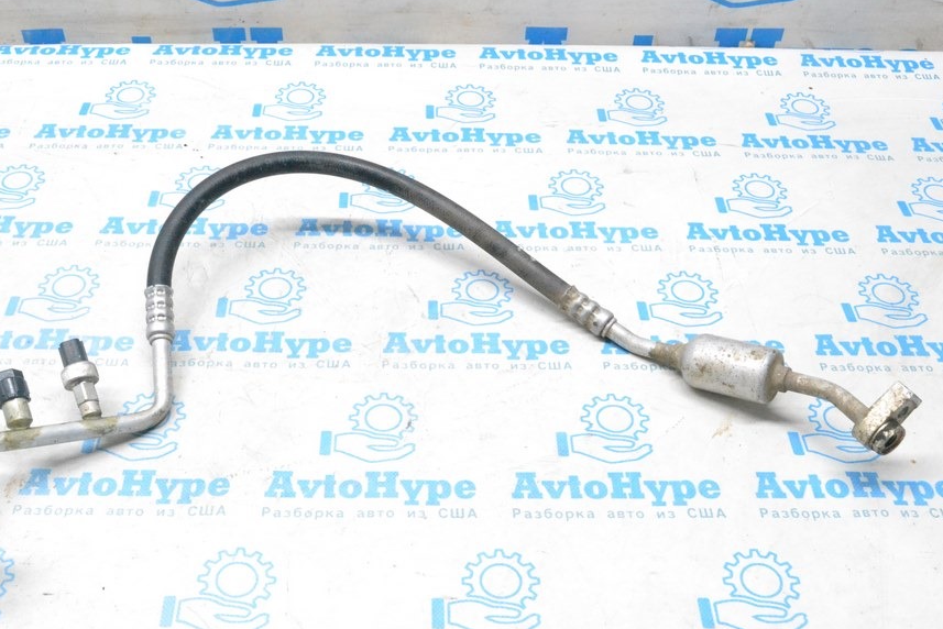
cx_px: 423
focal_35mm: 43
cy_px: 372
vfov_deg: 31.1
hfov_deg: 45.4
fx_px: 1127
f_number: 9
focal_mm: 24
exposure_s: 1/160
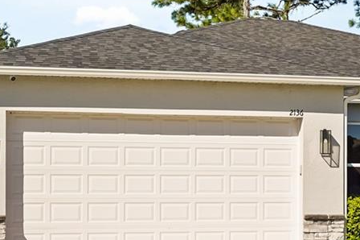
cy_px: 176
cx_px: 430
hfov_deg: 15.8
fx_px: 1249
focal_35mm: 125
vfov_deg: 10.9
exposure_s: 1/2500
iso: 250
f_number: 4
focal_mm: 35
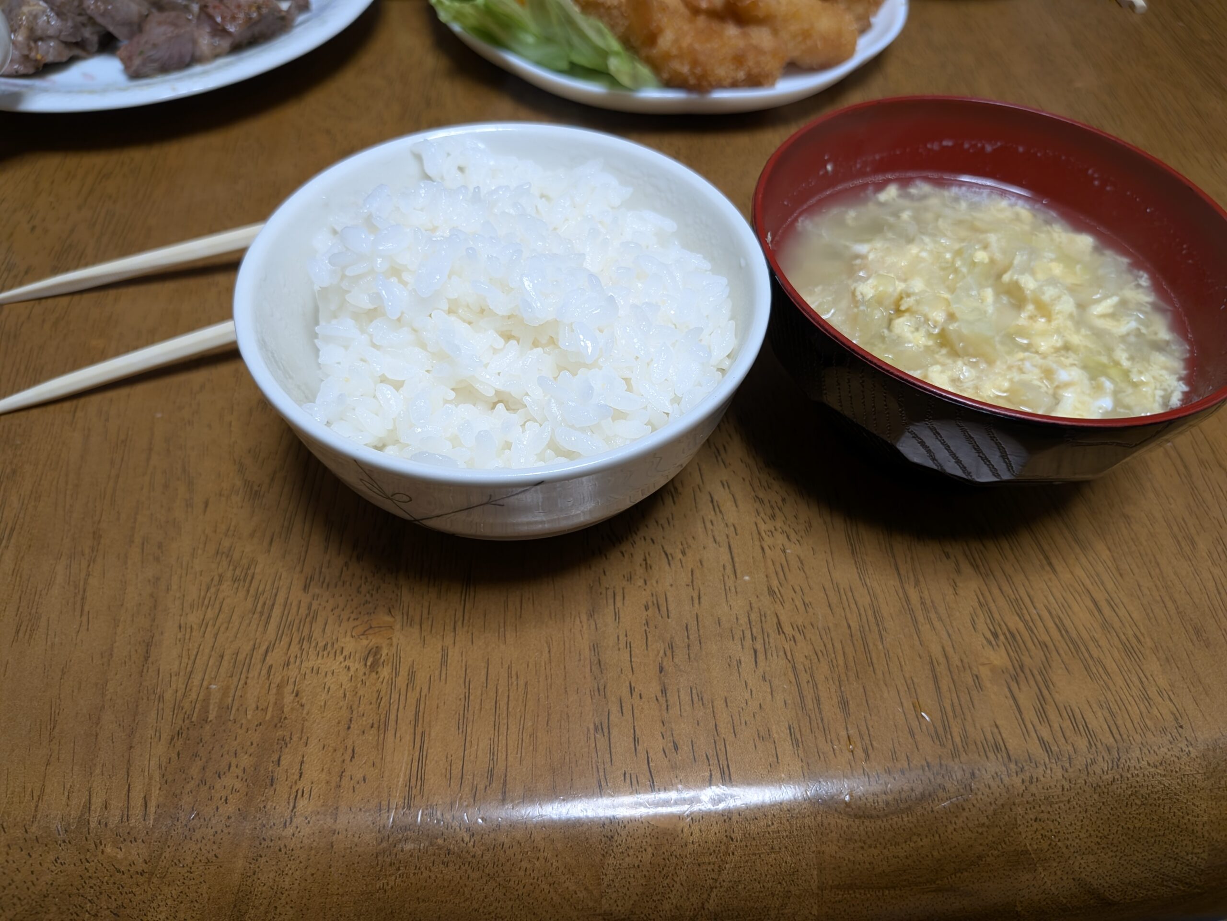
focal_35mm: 24
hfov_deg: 71.6
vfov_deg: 56.8
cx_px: 614
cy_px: 460
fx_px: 851
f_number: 1.7
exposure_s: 1/16.7
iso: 34
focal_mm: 4.53
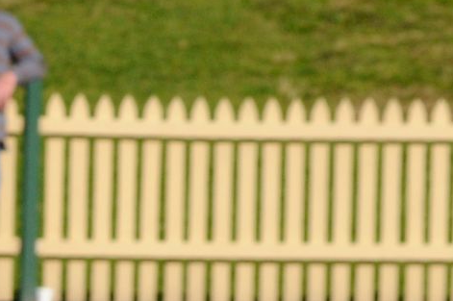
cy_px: 693
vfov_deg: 1.3
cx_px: -377
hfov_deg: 1.9
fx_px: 13549
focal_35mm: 1078
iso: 250
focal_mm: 125
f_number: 10
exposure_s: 1/640
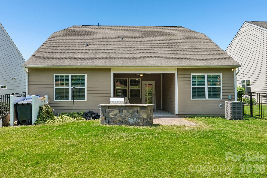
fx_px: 222
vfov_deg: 43.6
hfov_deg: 61.9
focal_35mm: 30
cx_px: 134
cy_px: 89
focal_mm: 20
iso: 100
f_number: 8
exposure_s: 1/60
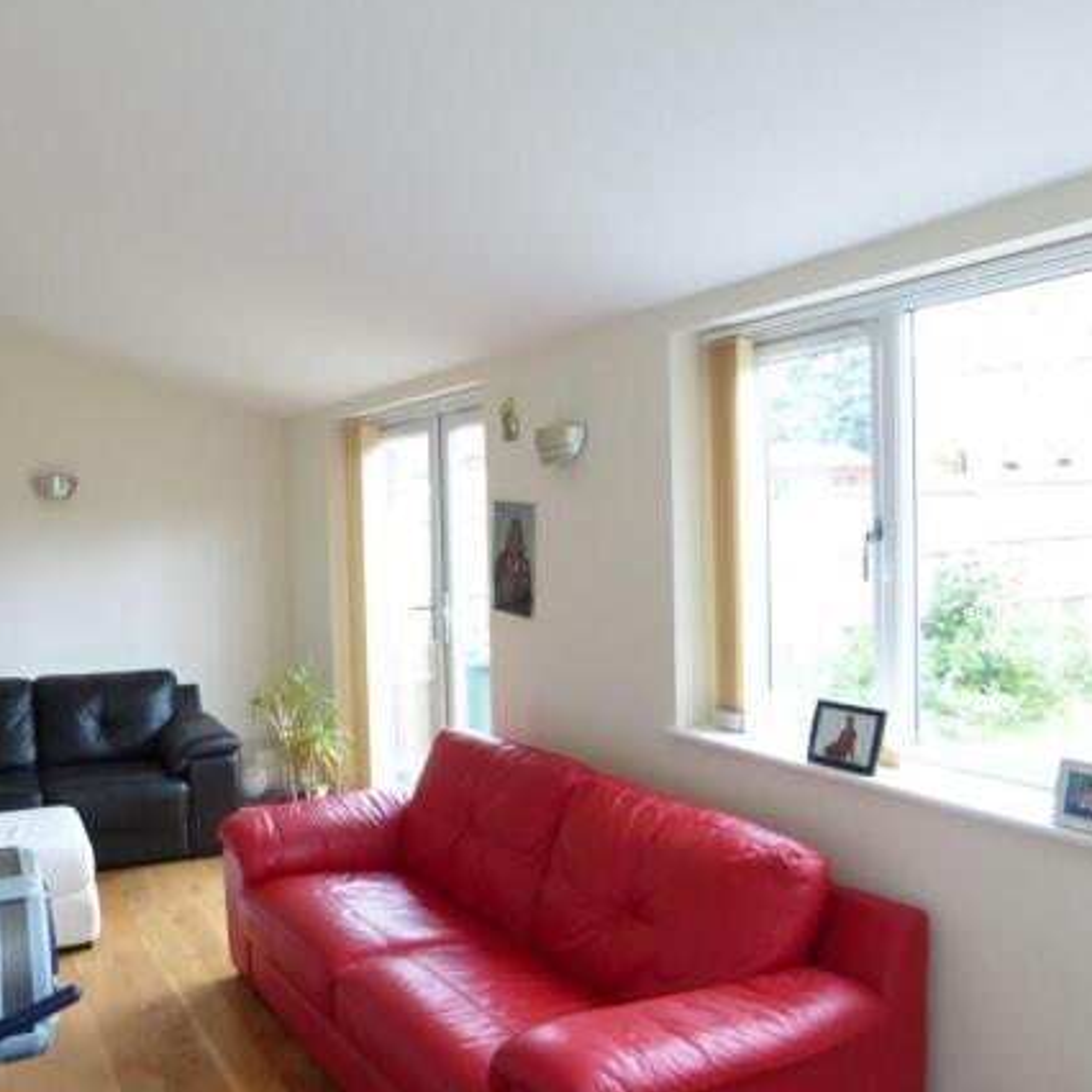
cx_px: 376
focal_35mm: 29
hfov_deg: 54.6
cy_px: 547
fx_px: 1035
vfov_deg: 55.6
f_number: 3.3
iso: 400
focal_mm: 4.3
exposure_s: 1/60
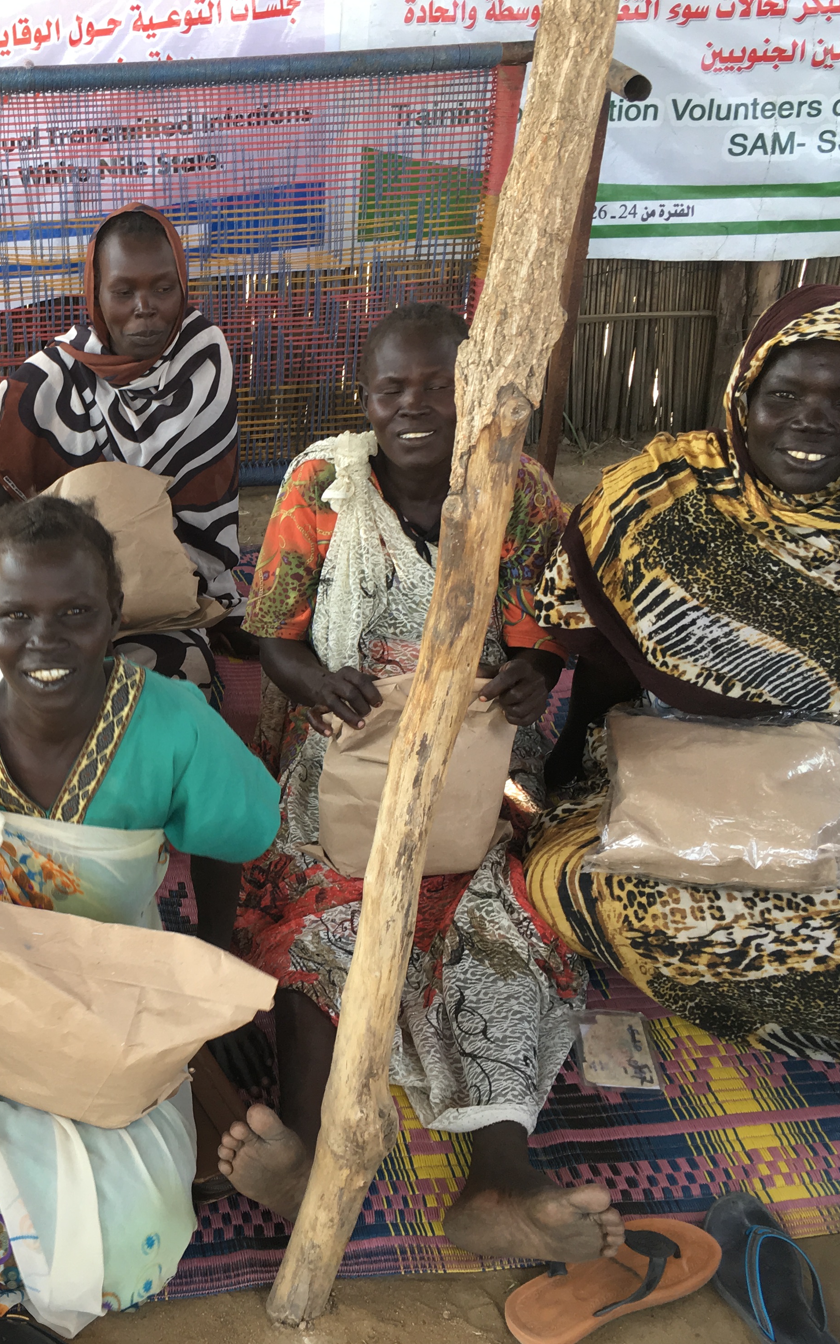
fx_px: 1539
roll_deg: +2.4
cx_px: 39
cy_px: 657
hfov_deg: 29.0
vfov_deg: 47.2
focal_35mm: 42
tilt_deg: -28.6
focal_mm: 4.15
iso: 32
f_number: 2.2
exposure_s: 1/50
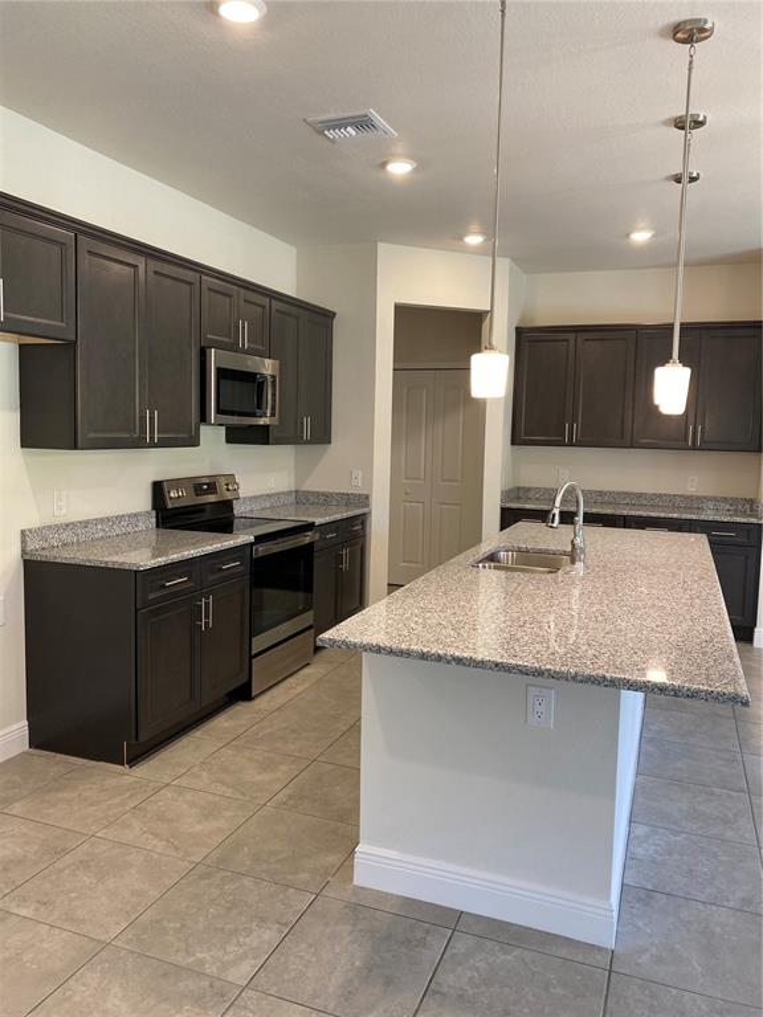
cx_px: 382
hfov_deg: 53.1
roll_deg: -1.3
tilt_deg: -4.7
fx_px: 764
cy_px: 508
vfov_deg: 67.3
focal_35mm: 26
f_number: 1.8
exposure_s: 1/60
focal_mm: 4.25
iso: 80
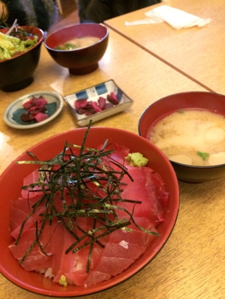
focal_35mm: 29
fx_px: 251
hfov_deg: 48.3
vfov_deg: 61.6
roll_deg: +13.3
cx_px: 112
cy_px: 150
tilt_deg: -43.8
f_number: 2.2
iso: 640
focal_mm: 4.15
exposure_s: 1/15
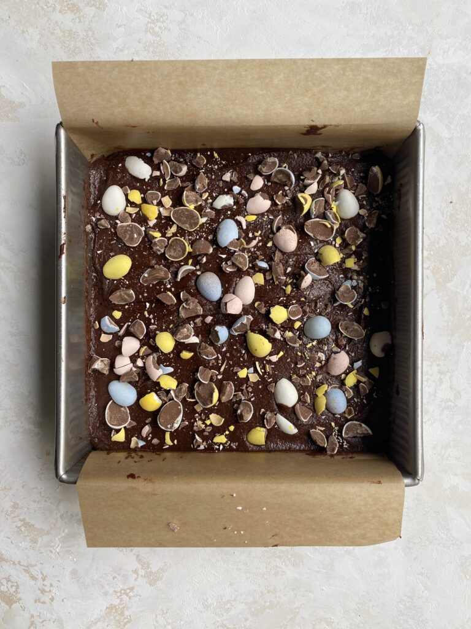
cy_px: 314
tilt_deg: -88.7
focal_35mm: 26
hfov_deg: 53.1
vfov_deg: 67.3
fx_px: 472
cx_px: 236
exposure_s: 1/122
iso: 32
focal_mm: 4.25
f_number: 1.8
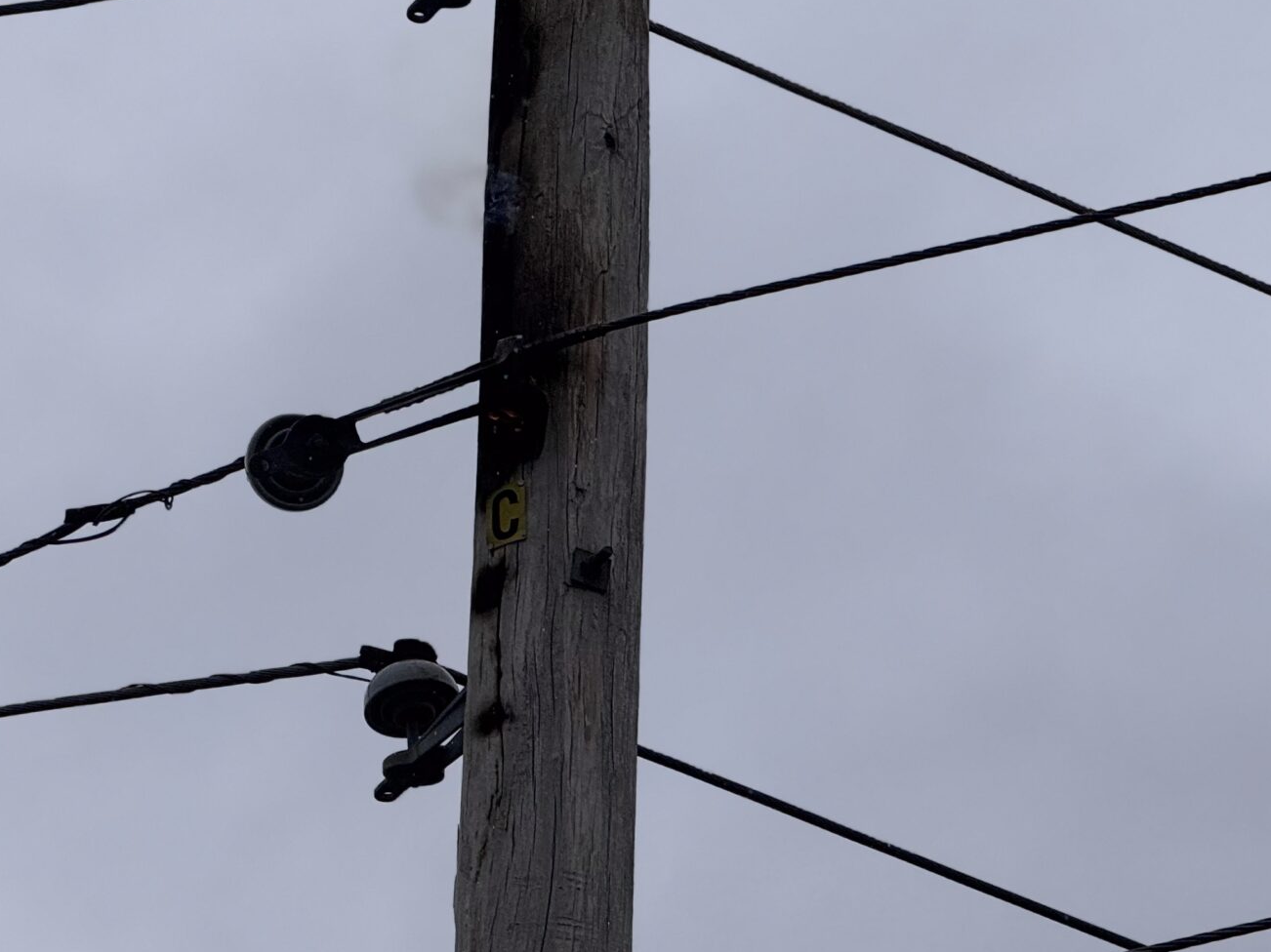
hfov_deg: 8.4
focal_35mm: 236
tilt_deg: +43.3
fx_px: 8664
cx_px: 462
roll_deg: +0.9
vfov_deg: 6.3
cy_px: 518
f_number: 2.8
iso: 50
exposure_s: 1/2611
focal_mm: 15.66
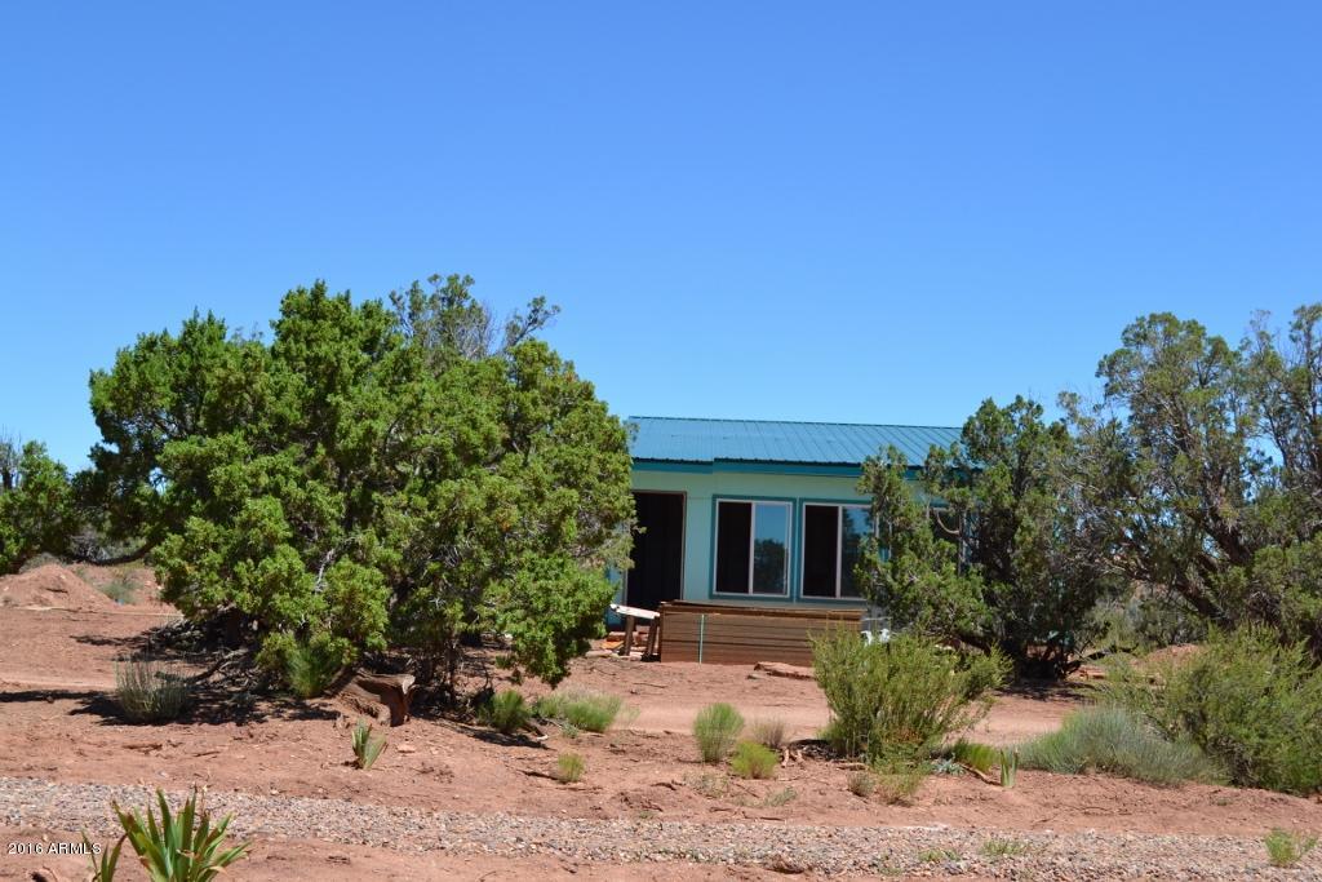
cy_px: 441
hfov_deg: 41.1
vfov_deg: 28.1
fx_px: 1763
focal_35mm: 48
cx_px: 661
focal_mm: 32
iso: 100
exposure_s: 1/250
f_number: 8
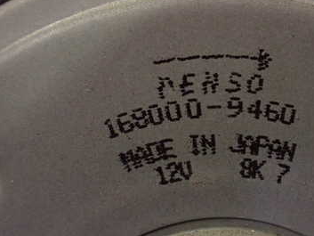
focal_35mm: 51
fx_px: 463
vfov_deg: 28.6
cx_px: 223
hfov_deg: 36.8
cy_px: 117
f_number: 2.3
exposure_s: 1/30
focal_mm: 5.4
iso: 1000
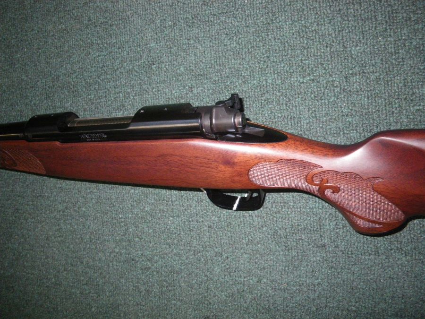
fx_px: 344
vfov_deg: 49.7
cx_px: 212
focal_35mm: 28
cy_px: 160
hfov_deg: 63.4
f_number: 4.2
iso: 400
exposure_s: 1/50
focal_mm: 5
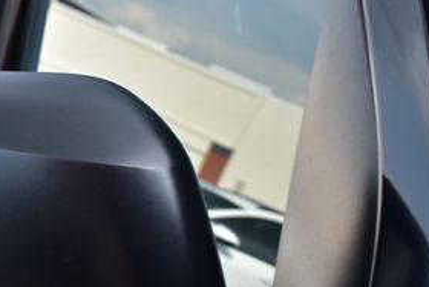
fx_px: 2122
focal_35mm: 178
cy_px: 203
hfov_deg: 11.4
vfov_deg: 7.7
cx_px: -29
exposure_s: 1/320
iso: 400
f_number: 10
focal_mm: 52
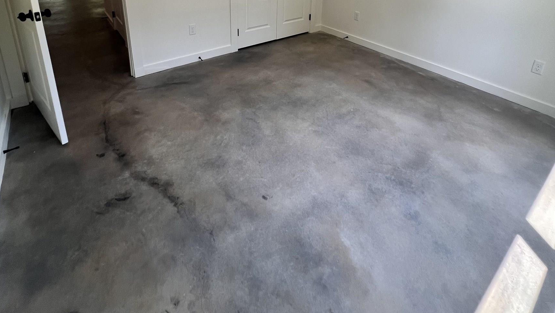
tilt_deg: -15.0
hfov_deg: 89.6
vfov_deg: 50.2
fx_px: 280
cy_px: 18
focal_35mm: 19
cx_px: 277
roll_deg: -0.1
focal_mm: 1.57
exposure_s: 1/99
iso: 50
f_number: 1.8
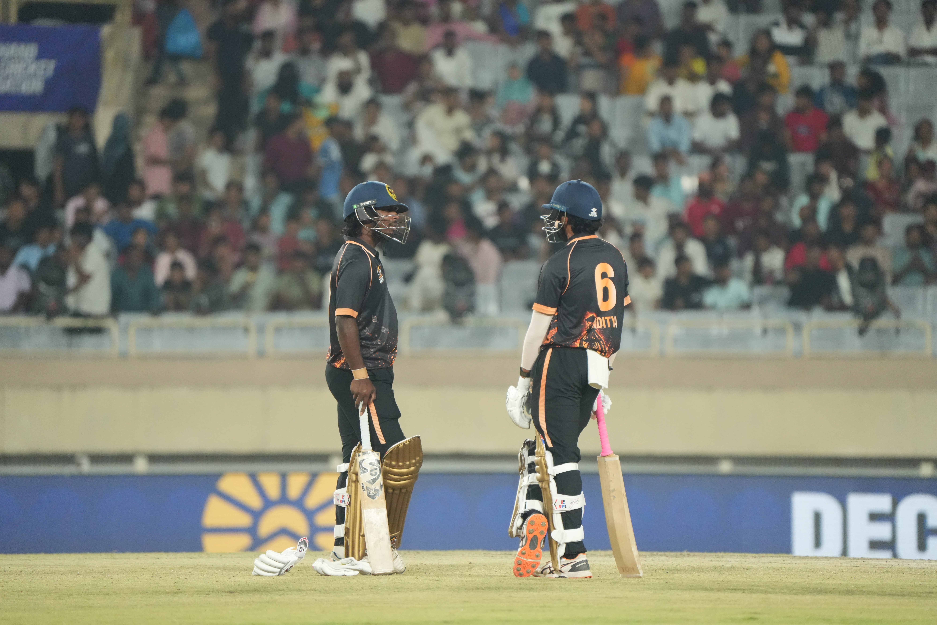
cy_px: 312
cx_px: 468
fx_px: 15615
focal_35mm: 600
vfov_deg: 2.3
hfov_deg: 3.4
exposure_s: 1/1250
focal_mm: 600
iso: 8000
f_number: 6.3
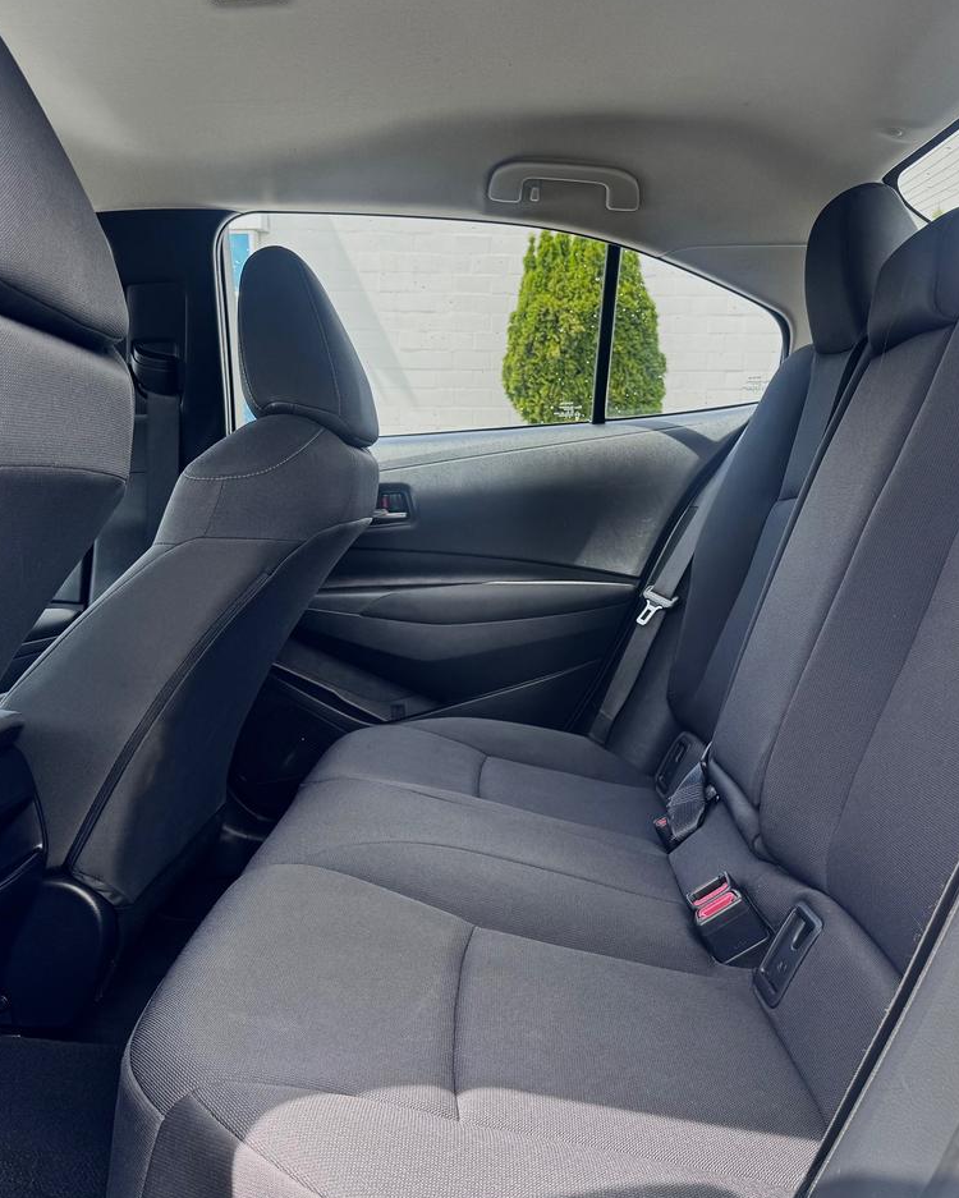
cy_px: 598
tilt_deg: -6.1
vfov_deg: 55.7
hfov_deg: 45.7
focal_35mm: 32
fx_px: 1135
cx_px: 543
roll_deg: +0.5
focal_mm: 6.76
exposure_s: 1/397
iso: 80
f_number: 1.78
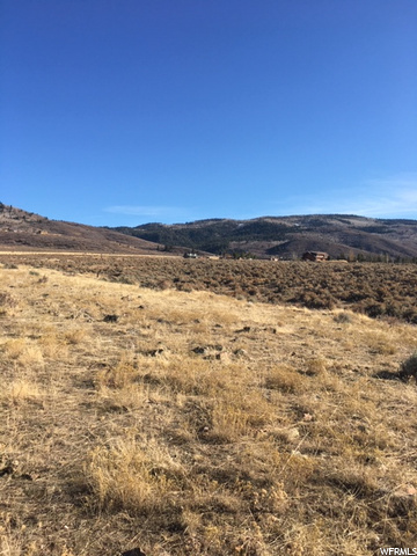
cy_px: 278
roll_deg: +0.9
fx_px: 466
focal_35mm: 29
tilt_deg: +2.4
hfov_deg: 48.2
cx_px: 208
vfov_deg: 61.7
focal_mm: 4.15
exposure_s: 1/1221
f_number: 2.2
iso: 25
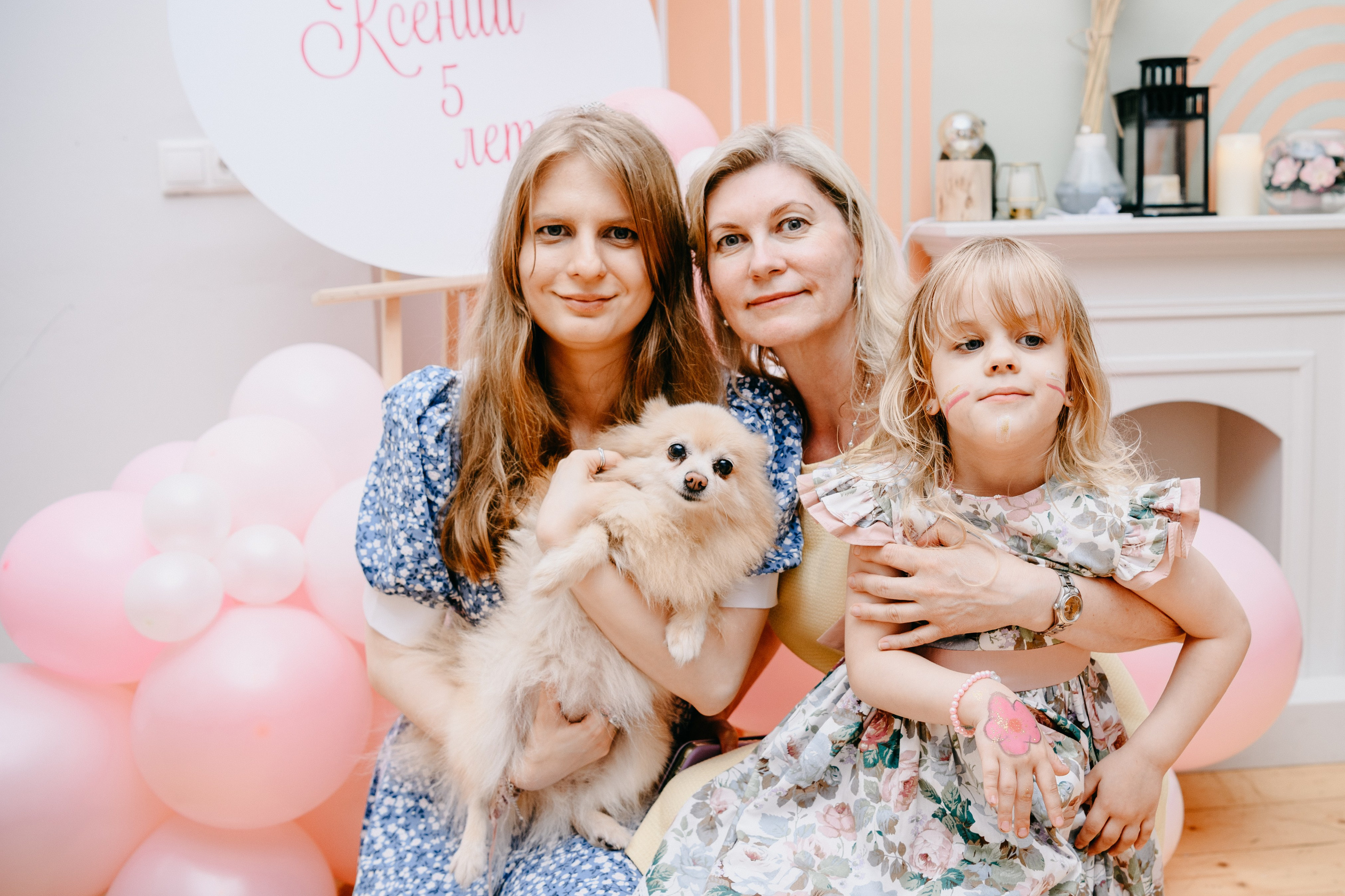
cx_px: 820
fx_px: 1420
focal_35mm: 38
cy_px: 409
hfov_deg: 50.3
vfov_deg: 35.0
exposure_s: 1/160
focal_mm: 31
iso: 200
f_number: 3.5
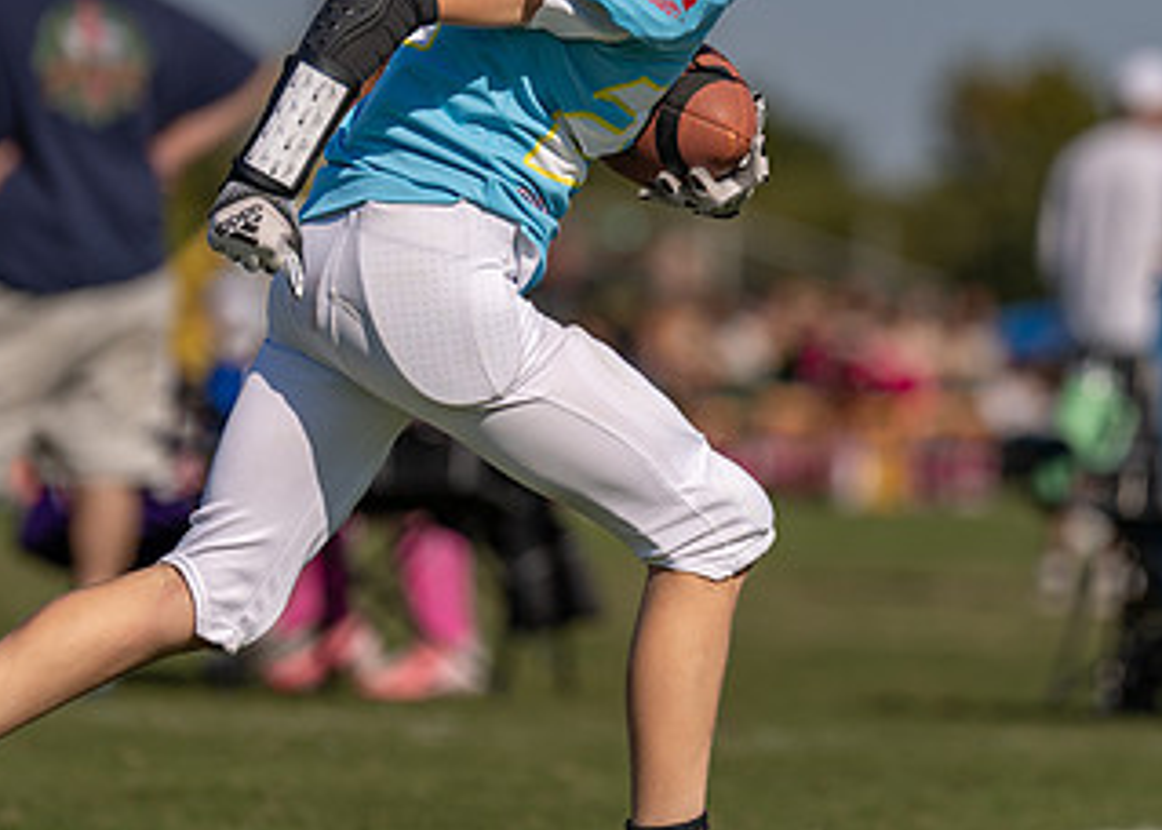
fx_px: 13699
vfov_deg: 3.5
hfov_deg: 4.9
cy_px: 228
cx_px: 718
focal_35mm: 415
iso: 100
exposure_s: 1/4000
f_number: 3.2
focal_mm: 200
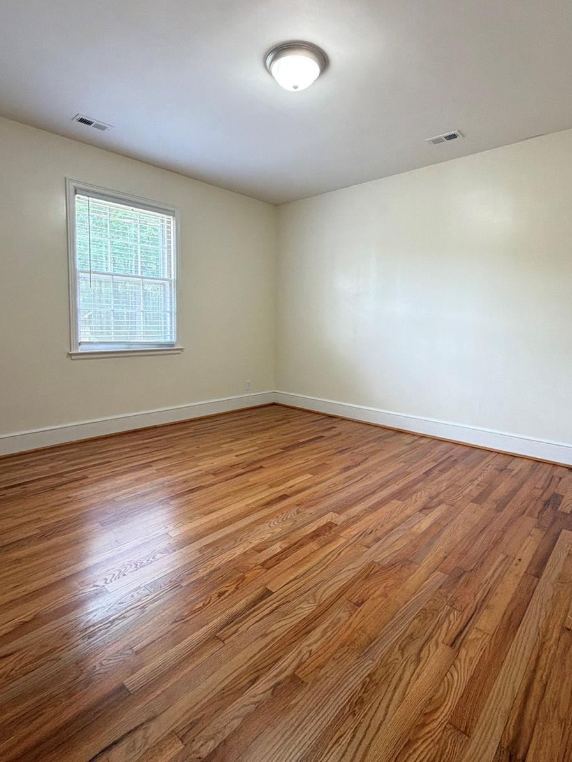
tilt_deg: -4.3
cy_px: 354
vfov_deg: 87.6
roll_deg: -1.5
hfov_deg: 71.5
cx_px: 299
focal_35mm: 18
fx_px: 397
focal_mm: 2.22
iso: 250
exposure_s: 1/60
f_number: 2.2
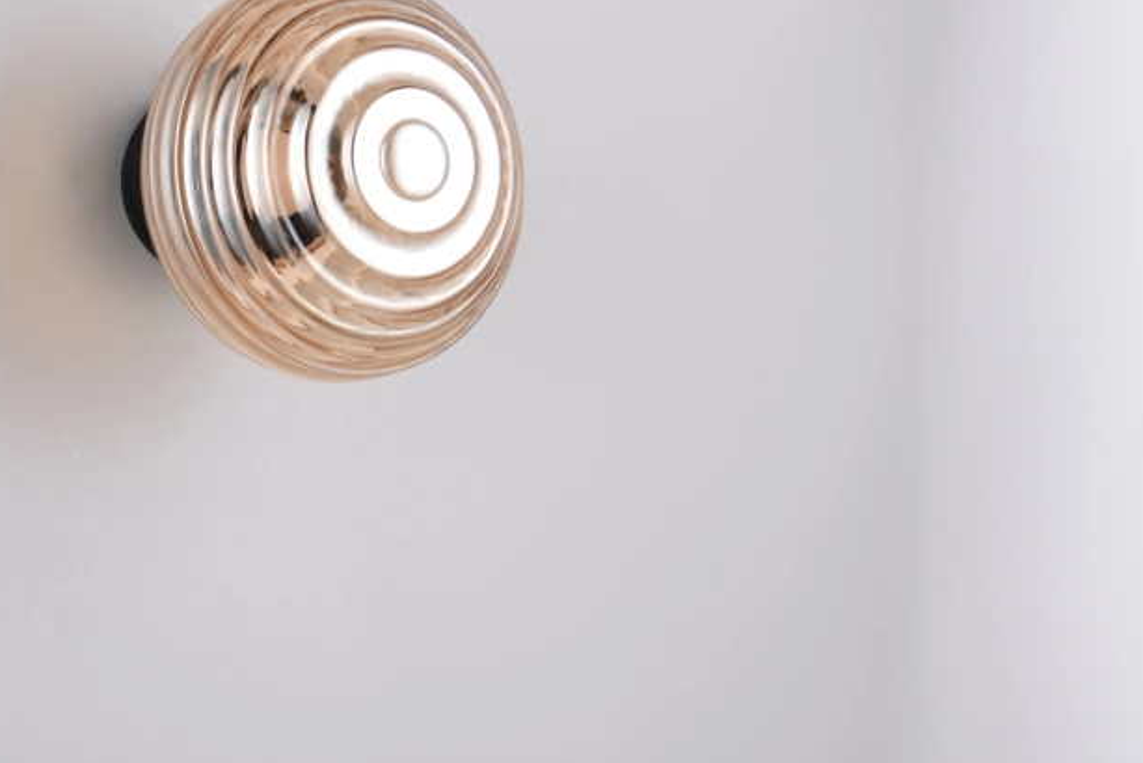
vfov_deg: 12.0
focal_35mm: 114
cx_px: 374
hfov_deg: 17.9
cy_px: 185
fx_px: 3621
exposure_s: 1/8
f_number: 11
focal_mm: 70
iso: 100
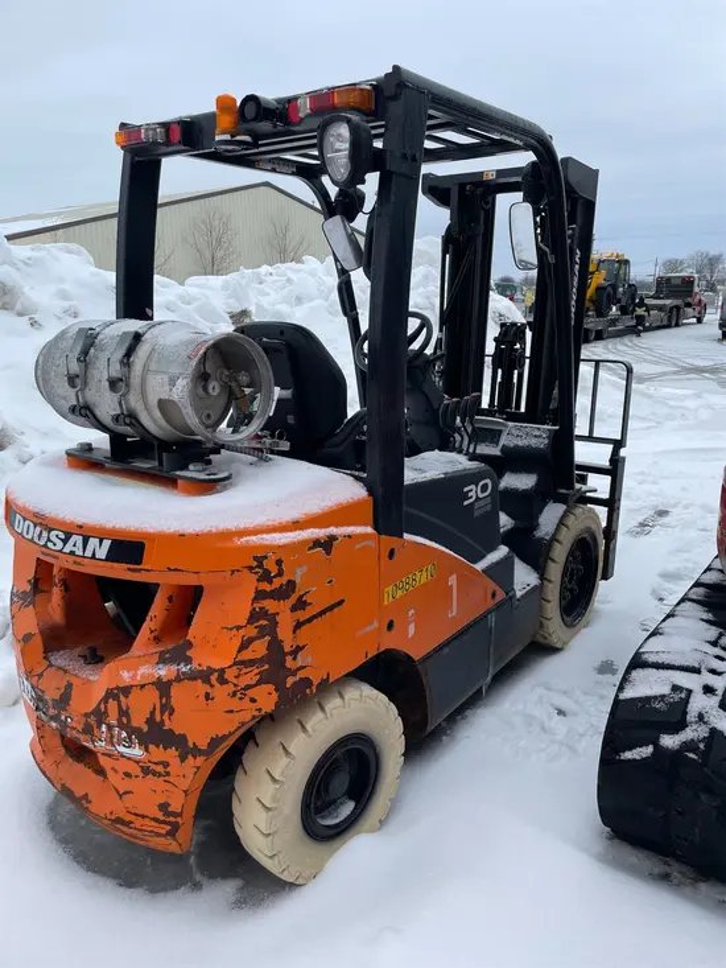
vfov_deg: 67.3
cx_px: 363
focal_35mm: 26
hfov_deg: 53.1
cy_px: 484
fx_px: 727
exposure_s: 1/1335
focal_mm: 4.2
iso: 32
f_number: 1.6
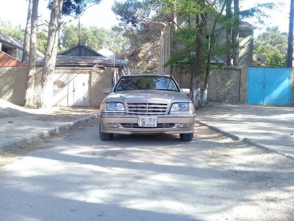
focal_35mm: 31
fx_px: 263
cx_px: 147
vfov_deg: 45.4
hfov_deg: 58.4
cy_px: 110
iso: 50
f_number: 2.2
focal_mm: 3.3
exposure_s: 1/161
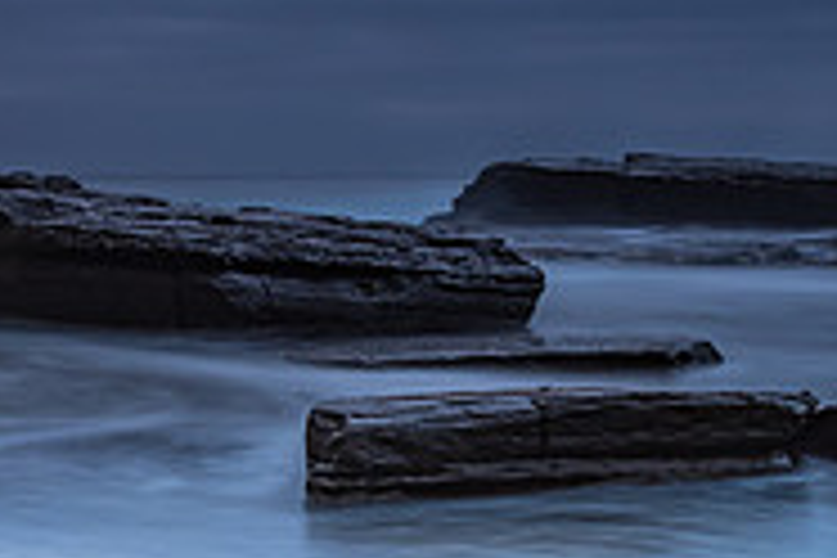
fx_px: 1767
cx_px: 360
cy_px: 349
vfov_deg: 17.9
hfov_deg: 26.6
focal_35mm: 76
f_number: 8
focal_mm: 16
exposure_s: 25
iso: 250
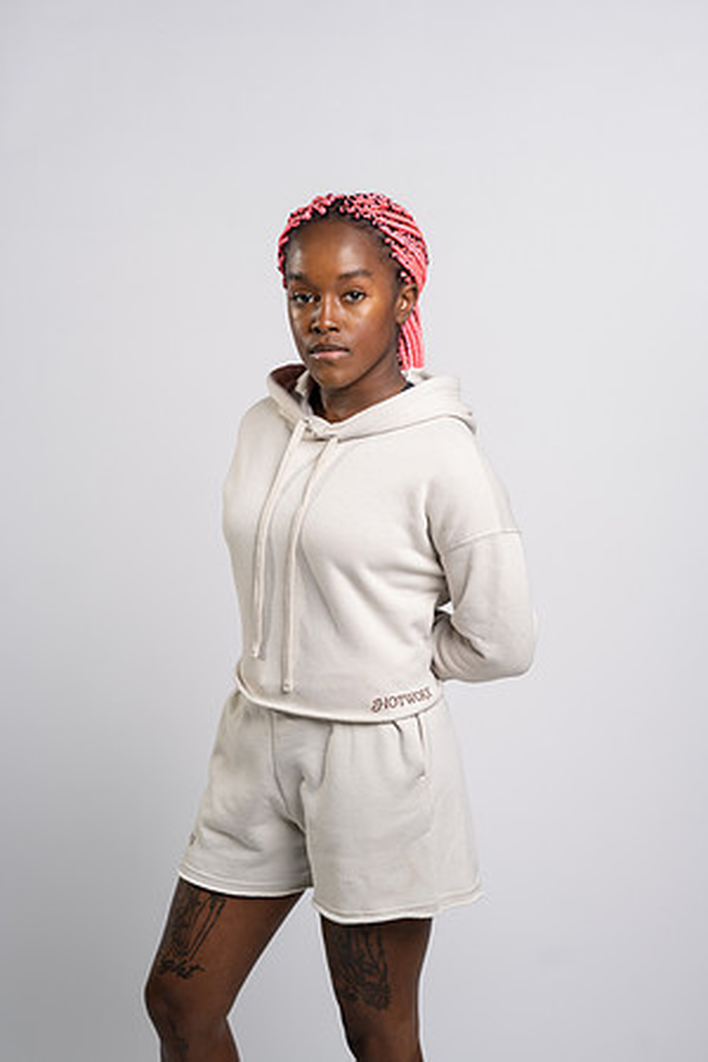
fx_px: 2507
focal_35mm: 85
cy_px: 531
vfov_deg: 23.9
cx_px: 354
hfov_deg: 16.1
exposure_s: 1/160
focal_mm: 85
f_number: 4
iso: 200
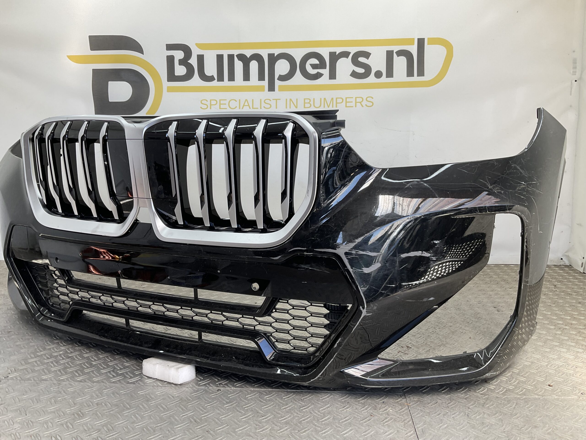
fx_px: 491
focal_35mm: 29
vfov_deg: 48.2
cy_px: 220
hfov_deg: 61.7
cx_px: 293
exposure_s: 1/125
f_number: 1.8
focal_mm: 3
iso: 16
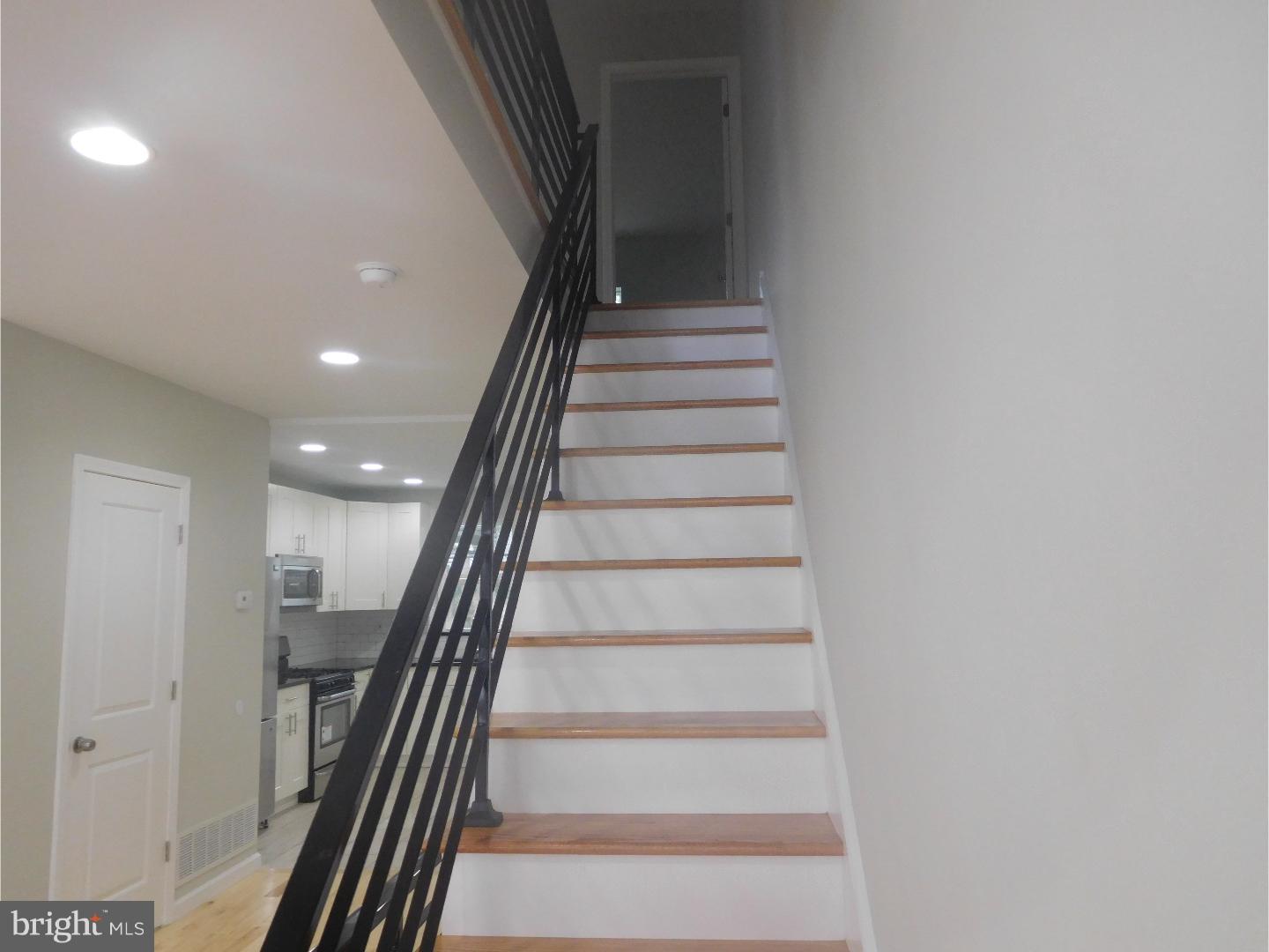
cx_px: 634
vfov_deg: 54.9
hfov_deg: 69.4
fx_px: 916
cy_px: 476
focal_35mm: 25
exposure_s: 1/30
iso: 320
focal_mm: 4.5
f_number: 3.4
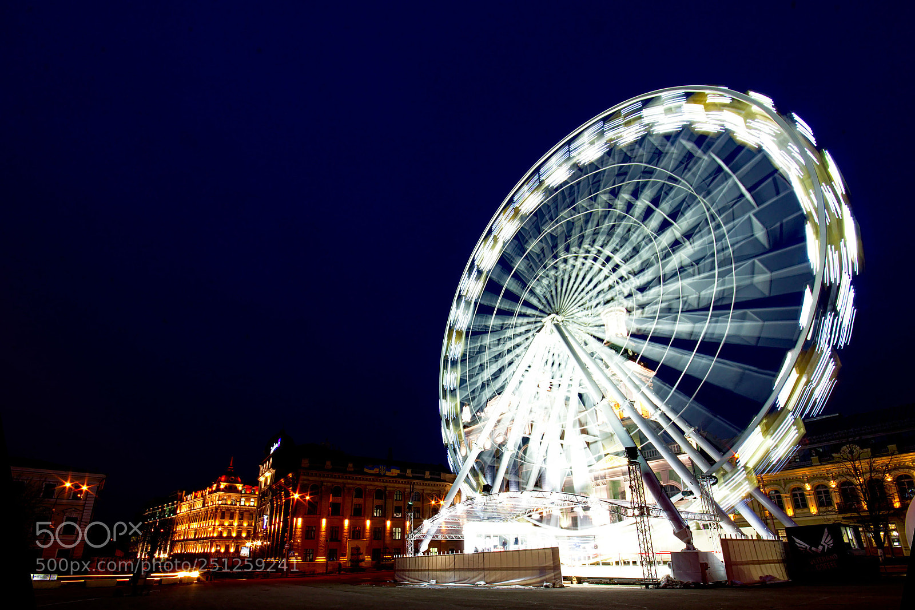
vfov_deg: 72.0
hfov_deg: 95.0
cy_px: 305
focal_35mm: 16
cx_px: 458
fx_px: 419
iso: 250
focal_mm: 11
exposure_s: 5
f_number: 25
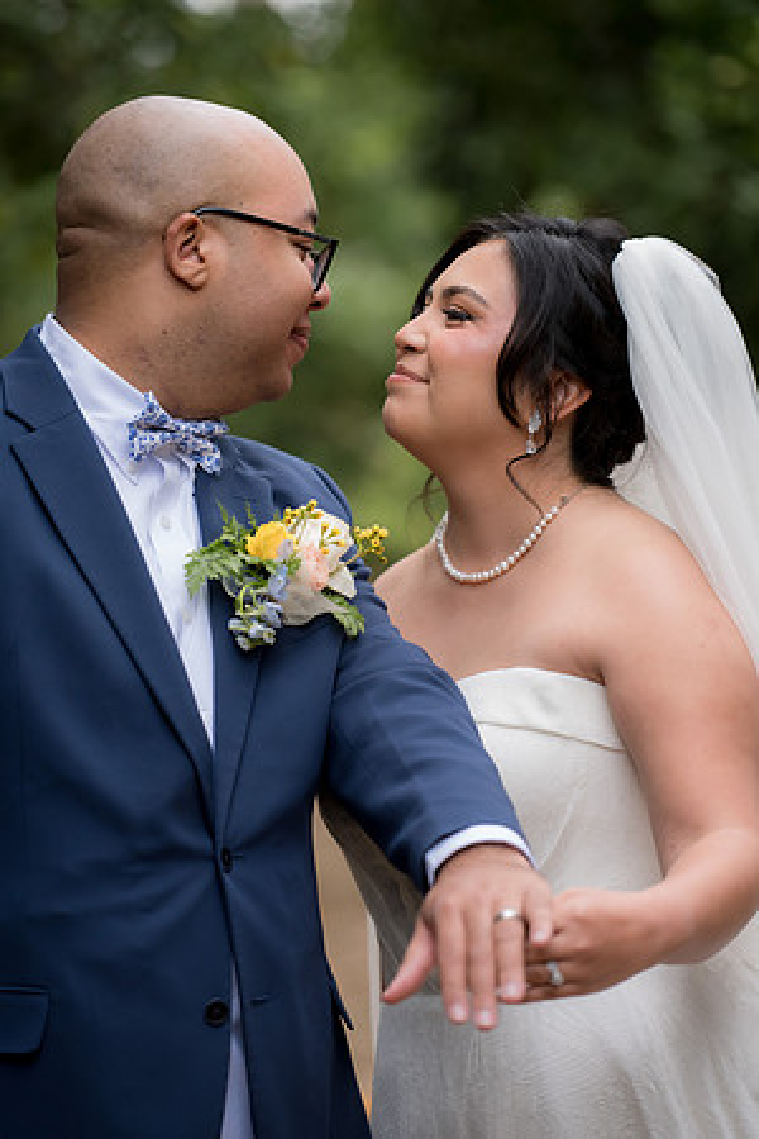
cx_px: 380
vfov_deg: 14.2
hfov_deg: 9.5
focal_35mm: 145
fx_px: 4585
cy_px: 570
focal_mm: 145
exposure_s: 1/320
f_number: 2.8
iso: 640
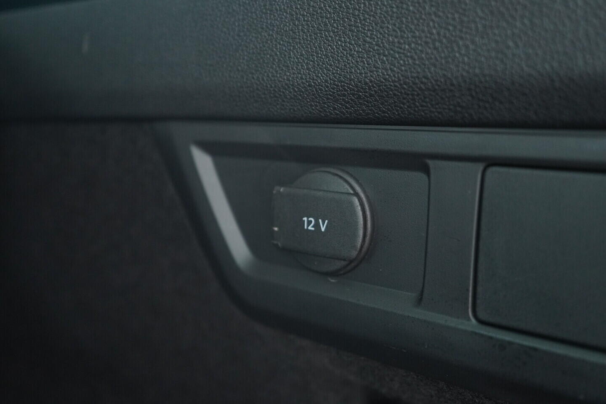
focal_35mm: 36
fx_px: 606
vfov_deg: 36.9
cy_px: 202
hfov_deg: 53.1
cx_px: 303
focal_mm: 24
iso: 1600
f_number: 2.8
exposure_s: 1/40
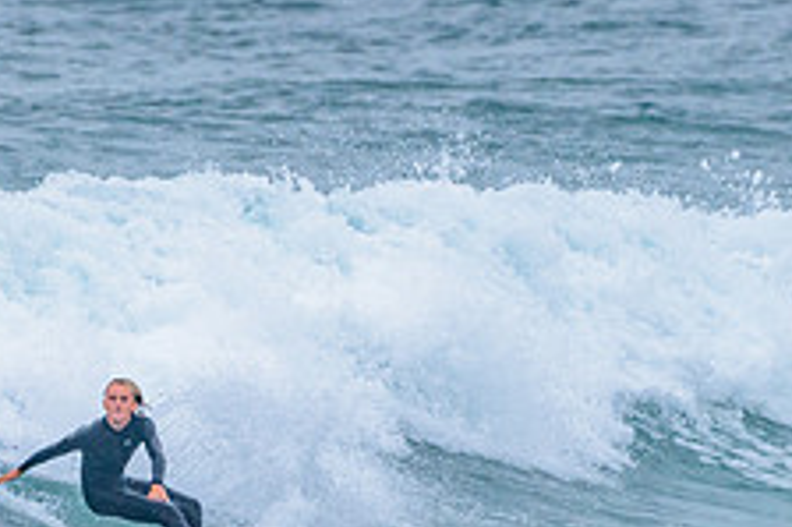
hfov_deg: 1.3
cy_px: 467
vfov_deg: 0.9
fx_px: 34865
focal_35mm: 1586
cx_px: 184
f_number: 5.6
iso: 1250
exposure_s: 1/2000
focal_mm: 500
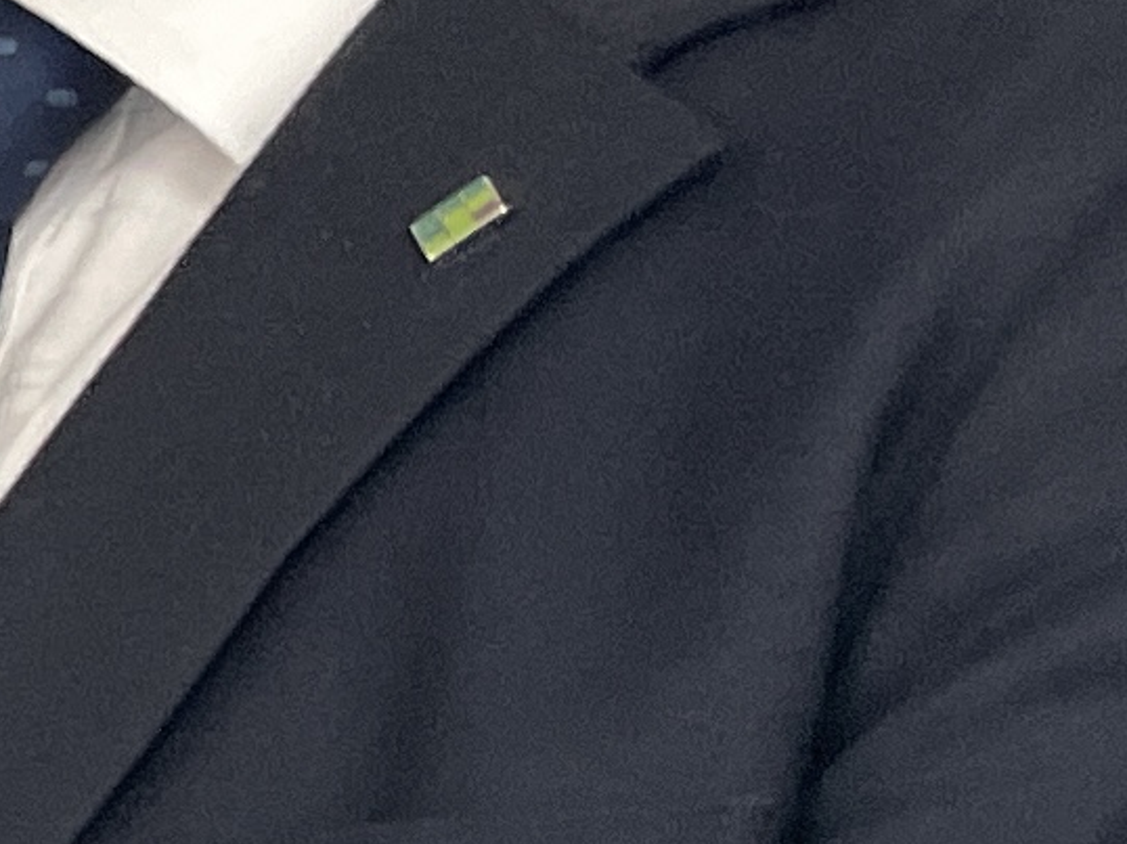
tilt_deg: -4.5
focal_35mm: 195
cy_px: 921
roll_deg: -1.0
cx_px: -2516
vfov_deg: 7.6
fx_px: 6346
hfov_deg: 8.2
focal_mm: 4.2
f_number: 1.6
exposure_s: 1/100
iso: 125
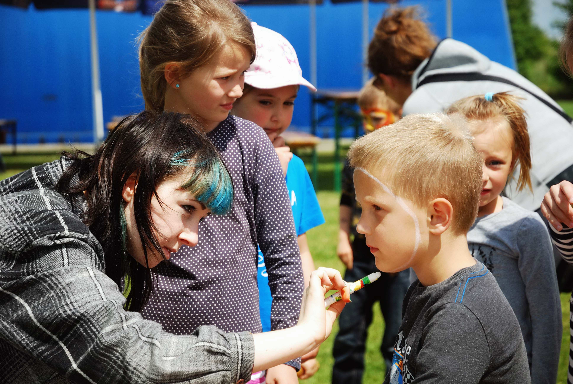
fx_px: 1673
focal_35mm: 105
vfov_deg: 13.1
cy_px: 192
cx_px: 286
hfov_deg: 19.4
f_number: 4.5
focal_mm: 70
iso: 100
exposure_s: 1/400
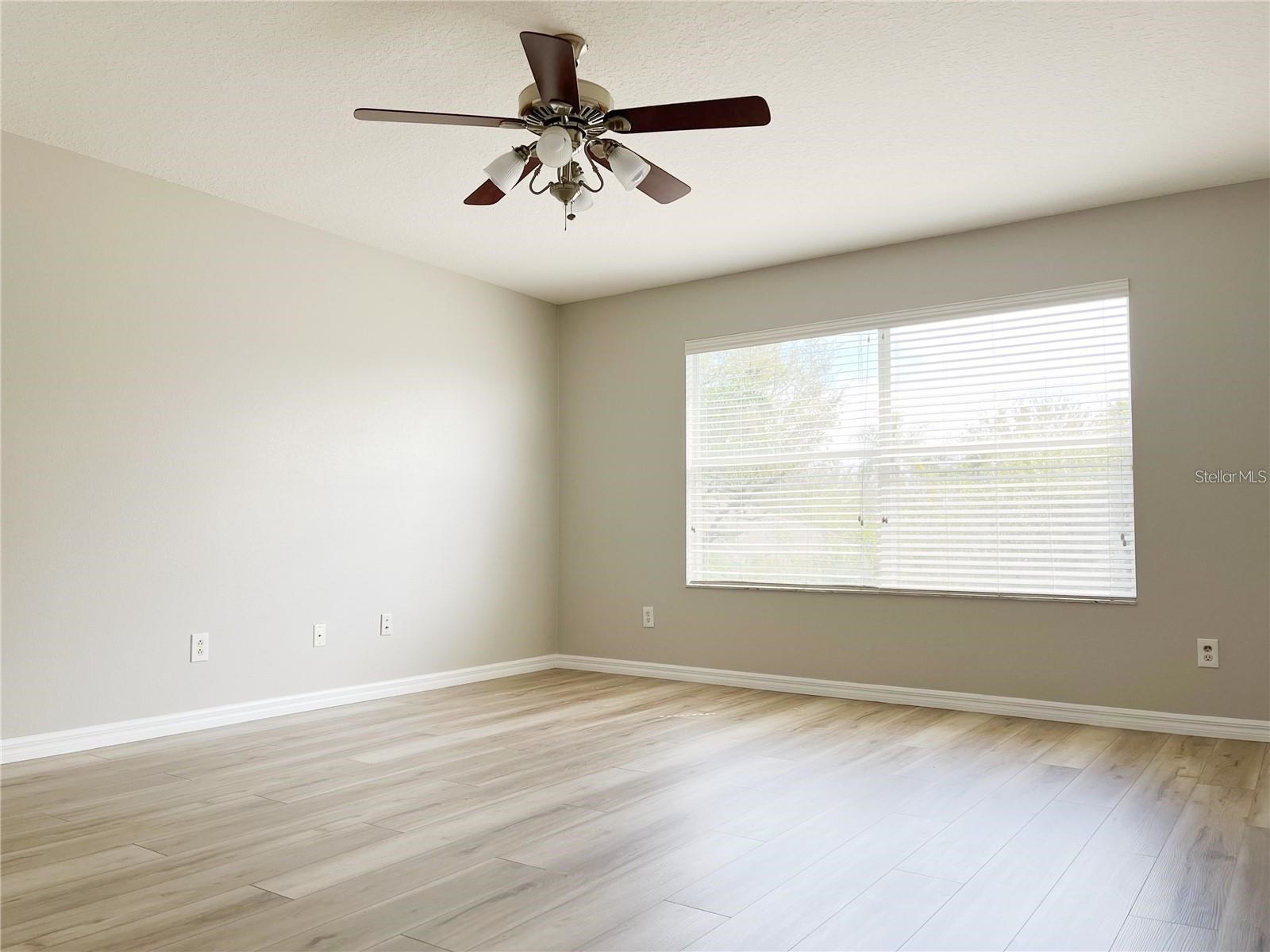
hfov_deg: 67.3
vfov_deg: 53.1
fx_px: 954
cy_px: 476
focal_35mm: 26
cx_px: 635
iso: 50
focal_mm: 5.1
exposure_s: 1/397
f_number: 1.6
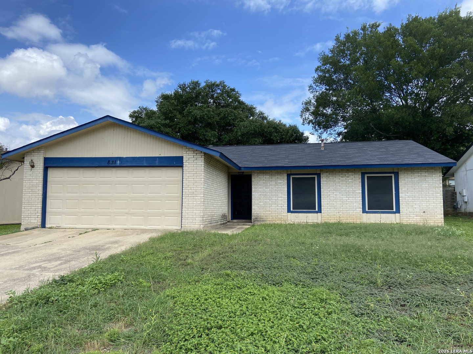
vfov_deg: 53.1
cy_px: 177
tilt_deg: +3.9
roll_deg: +1.1
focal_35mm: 26
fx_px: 355
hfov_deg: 67.3
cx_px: 236
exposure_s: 1/2066
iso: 32
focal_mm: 4.25
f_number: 1.8
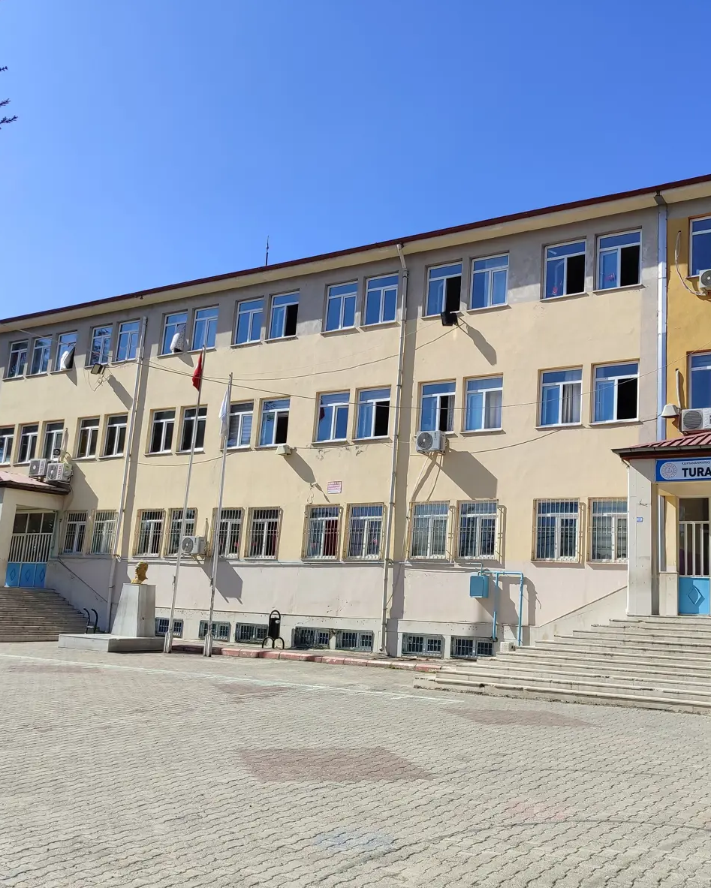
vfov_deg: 54.2
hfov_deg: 43.8
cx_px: 485
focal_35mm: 33
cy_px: 450
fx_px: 868
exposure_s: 1/673
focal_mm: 5.95
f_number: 1.89
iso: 50
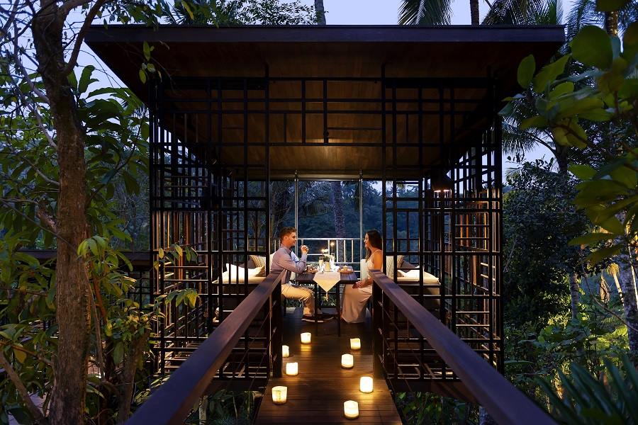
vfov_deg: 53.1
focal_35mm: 24
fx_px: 425
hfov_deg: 73.7
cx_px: 319
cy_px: 212
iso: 800
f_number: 2.8
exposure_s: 1/1.67
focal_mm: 24
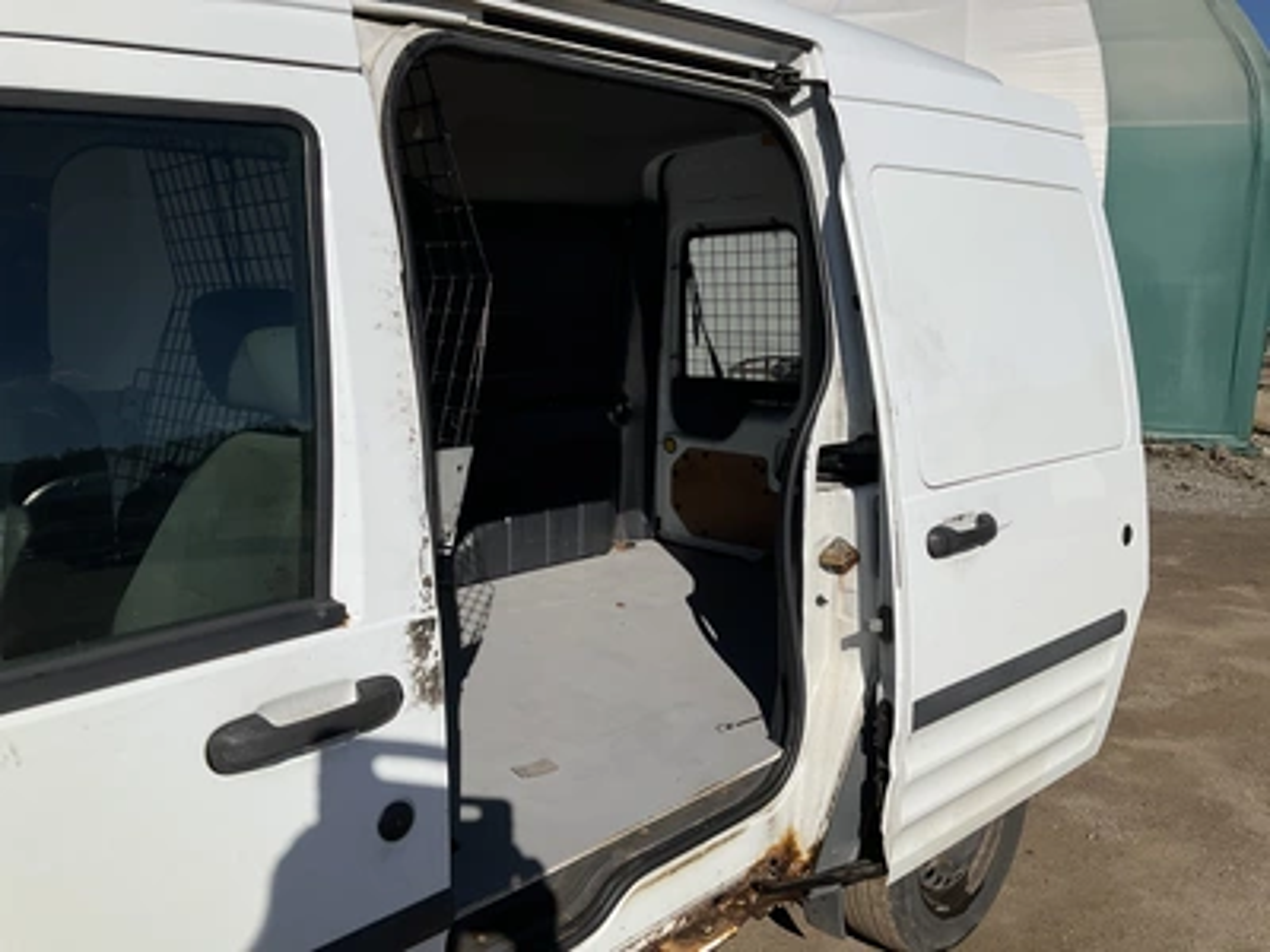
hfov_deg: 61.7
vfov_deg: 48.2
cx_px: 635
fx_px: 1064
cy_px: 476
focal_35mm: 29
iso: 25
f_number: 1.8
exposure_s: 1/4785
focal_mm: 3
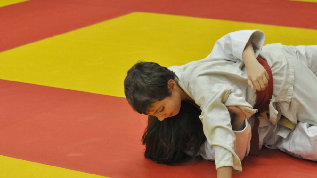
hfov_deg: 19.3
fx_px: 933
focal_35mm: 111
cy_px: 91
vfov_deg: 10.9
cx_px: 160
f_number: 3.5
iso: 1600
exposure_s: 1/200
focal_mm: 70
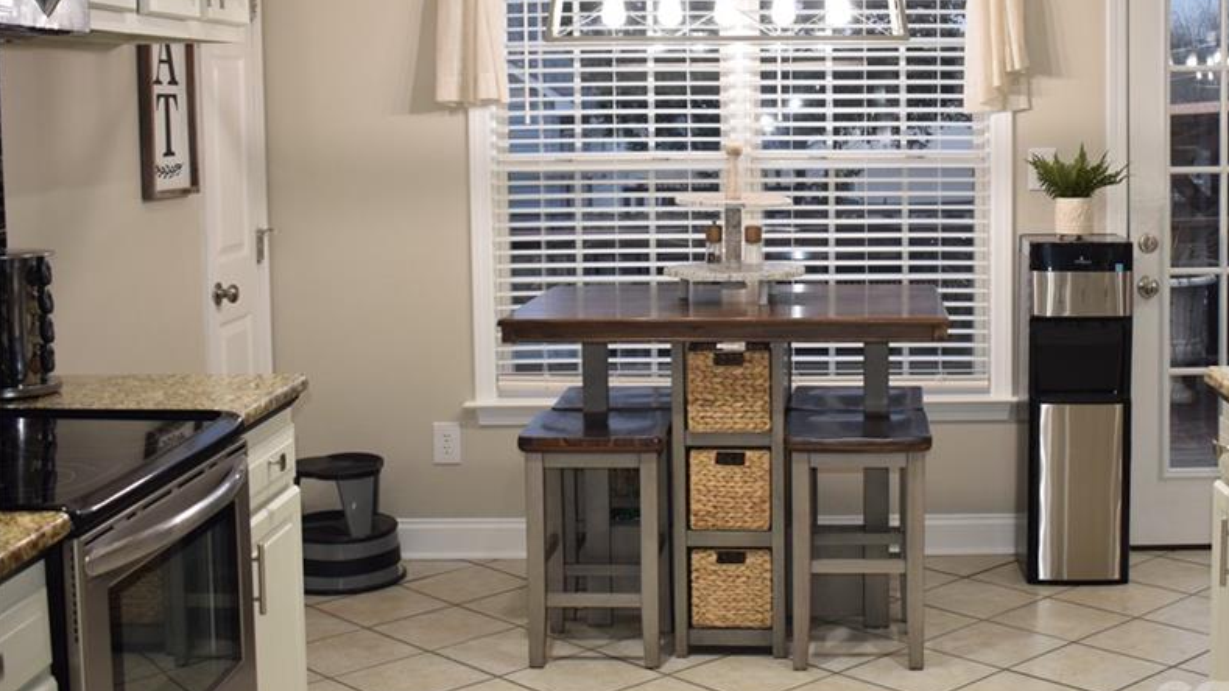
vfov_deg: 22.6
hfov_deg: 38.8
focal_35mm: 53
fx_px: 1727
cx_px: 793
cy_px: 243
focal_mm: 26
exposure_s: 1/100
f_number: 5
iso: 800
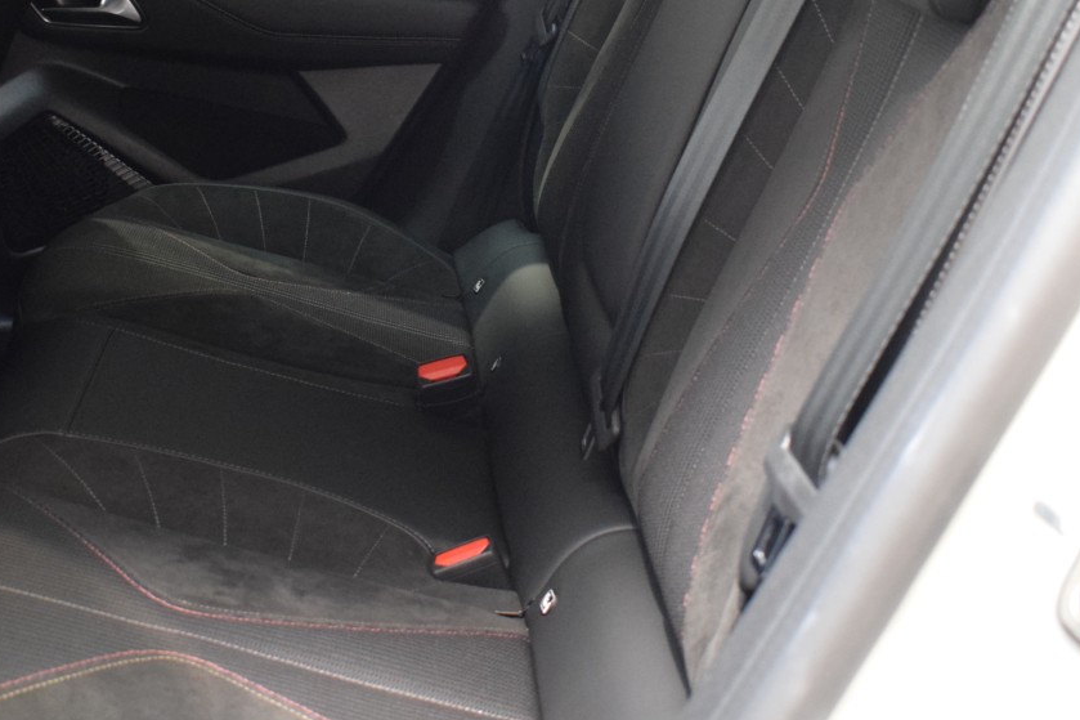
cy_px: 211
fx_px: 1770
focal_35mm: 59
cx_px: 494
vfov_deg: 22.8
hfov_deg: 33.9
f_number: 3.8
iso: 3200
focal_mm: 22
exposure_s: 1/25
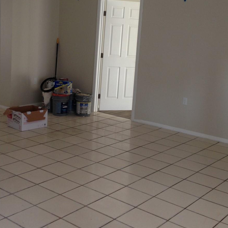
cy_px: 82
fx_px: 395
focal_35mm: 53
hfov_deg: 32.0
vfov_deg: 32.0
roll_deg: -1.7
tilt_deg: -6.1
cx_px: 80
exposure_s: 1/24
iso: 50
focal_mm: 4.12
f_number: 2.4
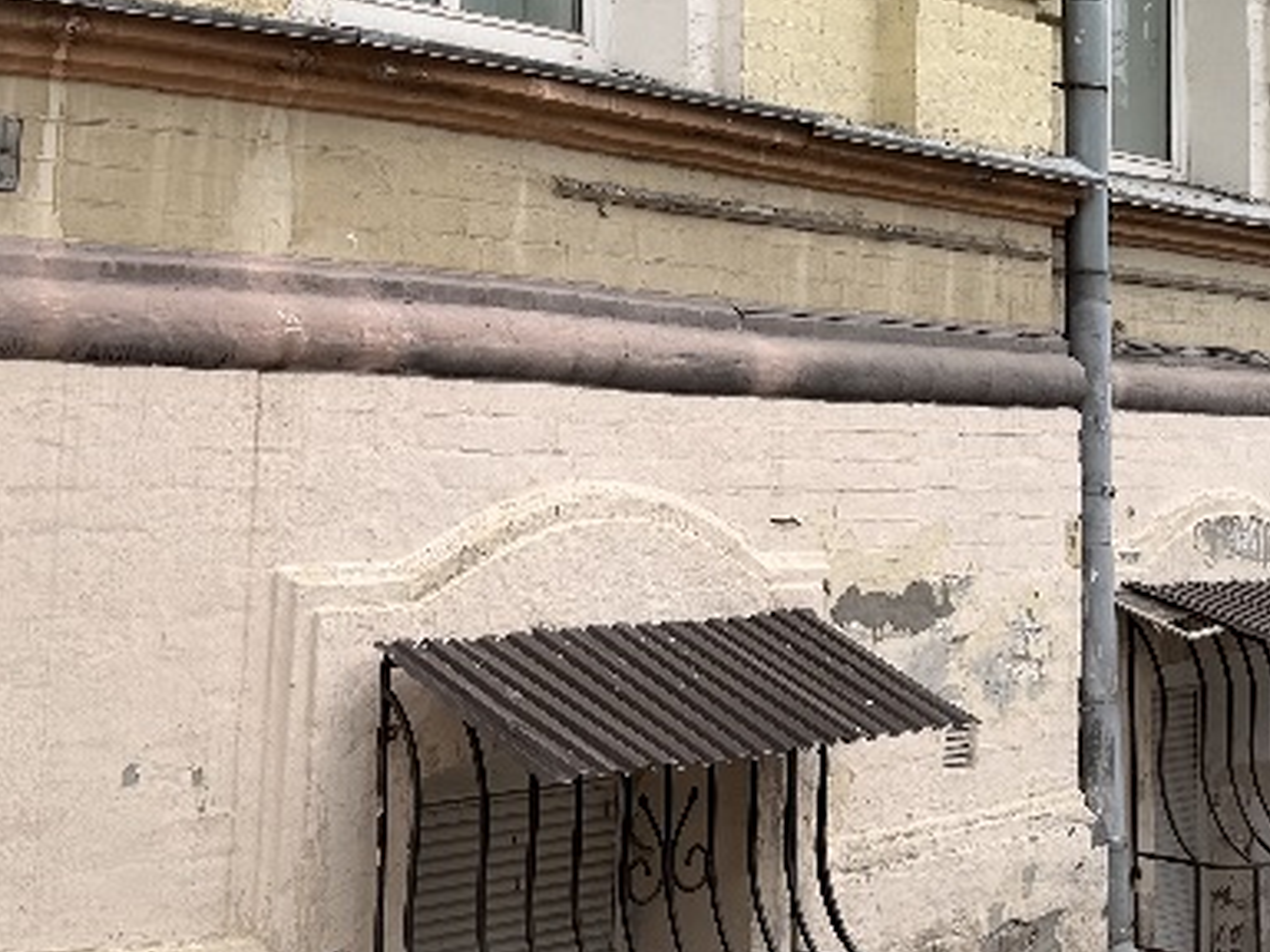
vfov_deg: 24.0
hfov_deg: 32.0
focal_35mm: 60
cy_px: 165
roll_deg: -1.0
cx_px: 814
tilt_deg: +8.4
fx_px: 2201
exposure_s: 1/1437
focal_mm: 6.76
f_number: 1.78
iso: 80
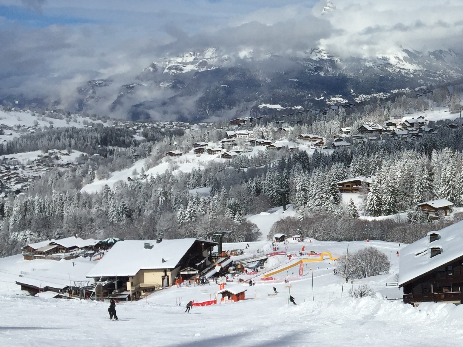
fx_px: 816
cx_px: 462
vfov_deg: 23.9
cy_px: 123
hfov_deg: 29.6
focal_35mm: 61
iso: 32
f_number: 2.2
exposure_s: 1/9901
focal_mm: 4.15
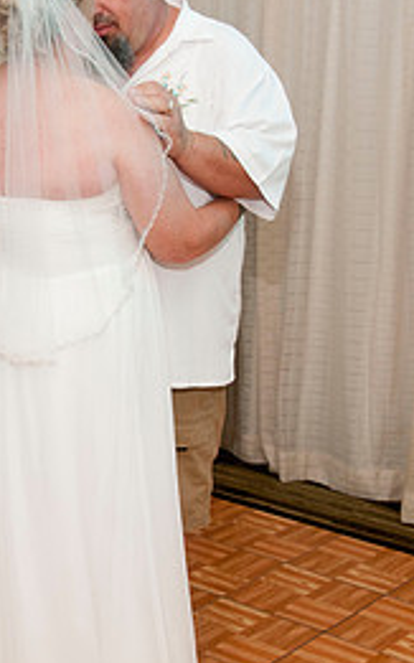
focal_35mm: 71
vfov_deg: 29.0
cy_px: 315
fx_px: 1282
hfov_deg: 18.1
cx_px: 65
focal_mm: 27
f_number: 5.6
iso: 400
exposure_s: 1/50
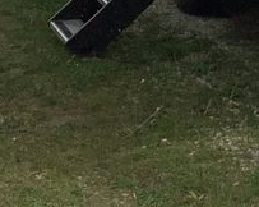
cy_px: -263
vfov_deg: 9.2
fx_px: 1172
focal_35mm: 153
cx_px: 260
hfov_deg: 12.5
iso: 25
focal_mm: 3.3
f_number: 2.4
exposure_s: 1/2915
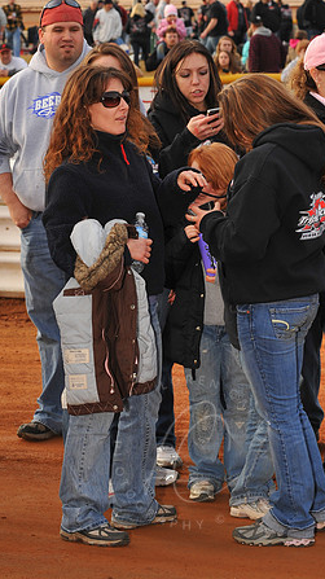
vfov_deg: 22.0
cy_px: 290
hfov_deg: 12.5
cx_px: 190
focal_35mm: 97
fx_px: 1488
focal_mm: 92
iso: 400
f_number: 9
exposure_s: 1/320
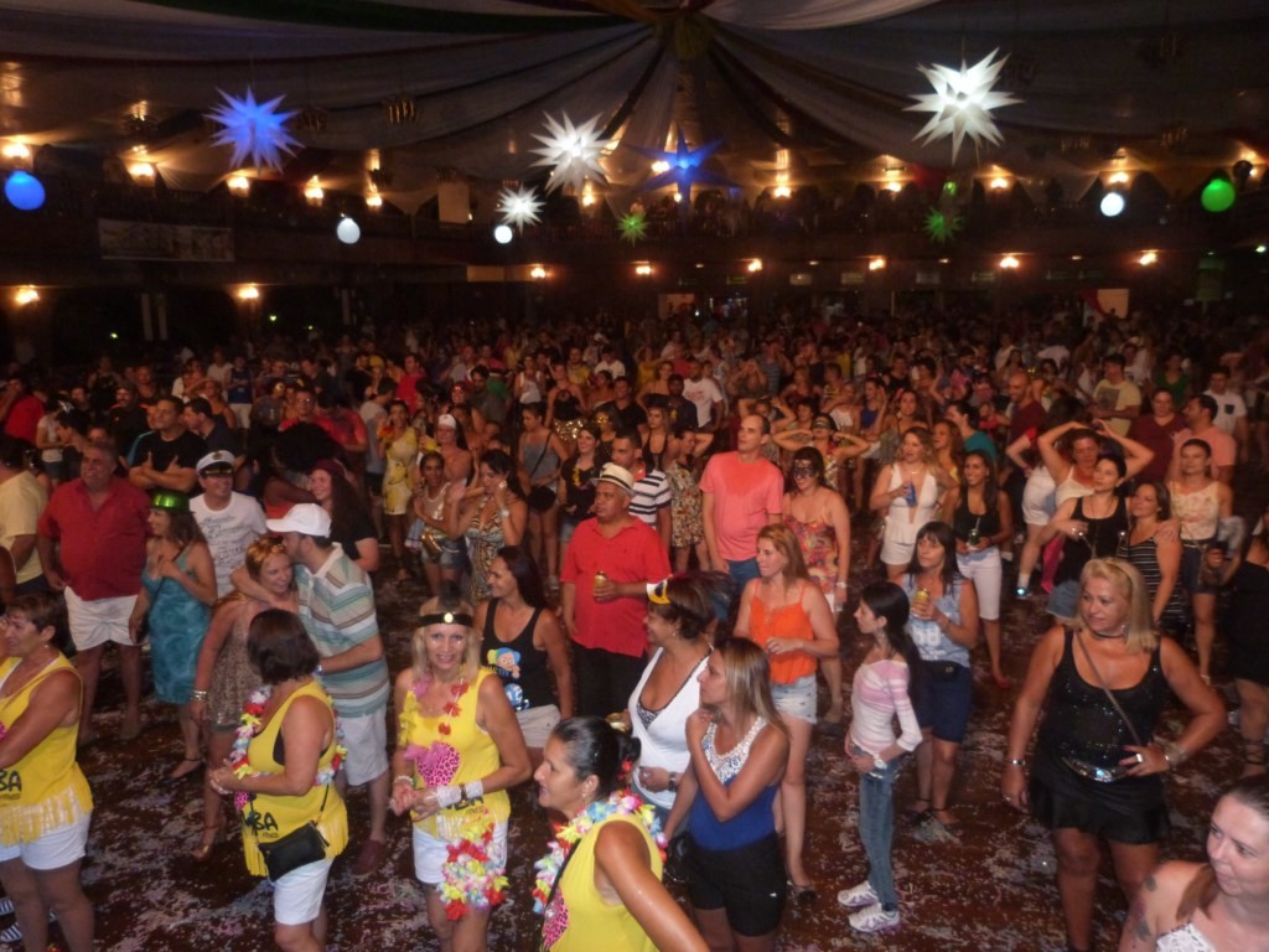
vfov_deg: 54.9
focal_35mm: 25
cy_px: 476
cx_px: 634
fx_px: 916
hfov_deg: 69.4
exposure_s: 1/60
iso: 400
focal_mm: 4.5
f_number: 2.8
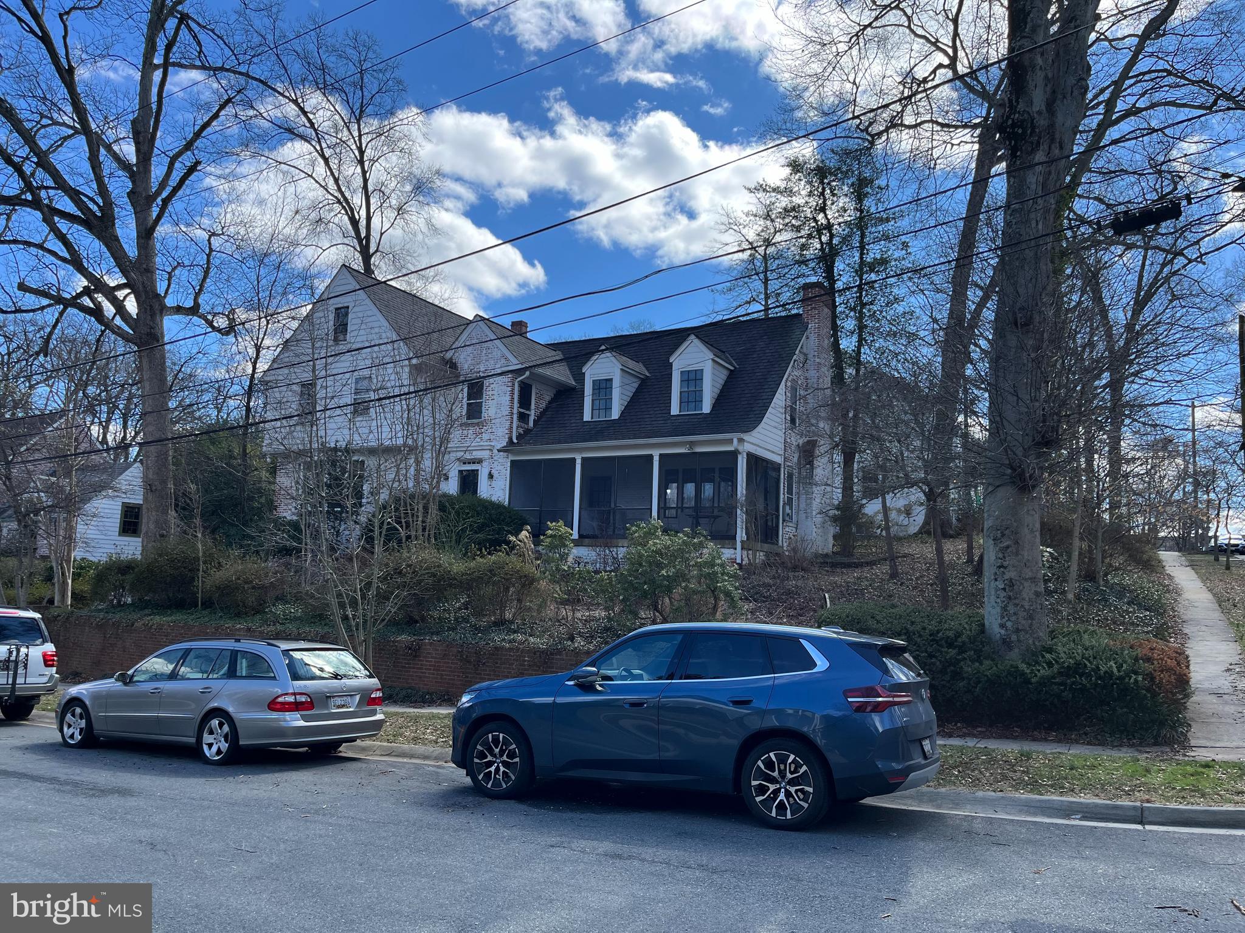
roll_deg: -1.1
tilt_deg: +7.8
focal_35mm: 26
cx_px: 622
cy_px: 466
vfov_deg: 53.1
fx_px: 935
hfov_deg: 67.3
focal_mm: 5.1
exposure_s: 1/1721
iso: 50
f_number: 1.6
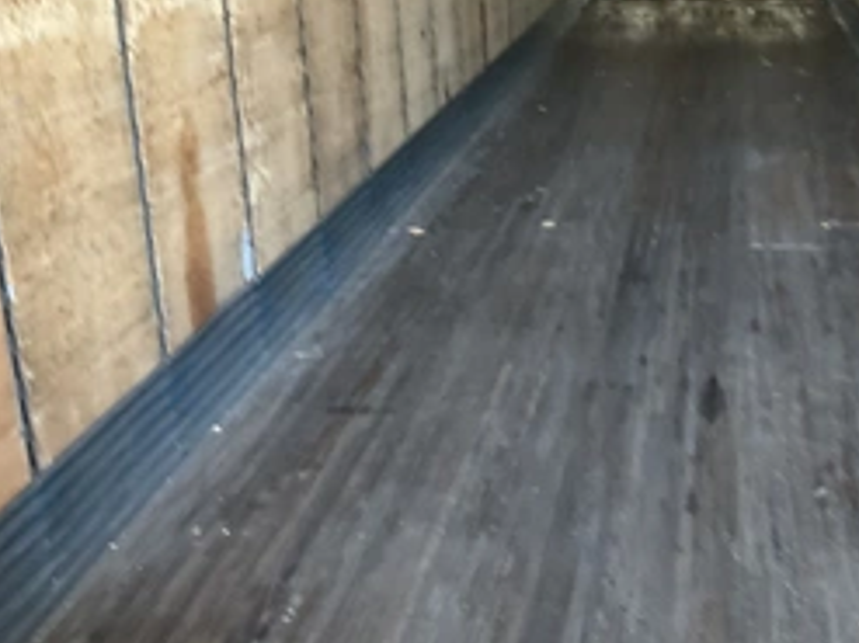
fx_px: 1166
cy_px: 195
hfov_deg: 40.1
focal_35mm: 47
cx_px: 549
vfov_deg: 30.5
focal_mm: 3
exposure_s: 1/40
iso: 320
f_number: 1.8
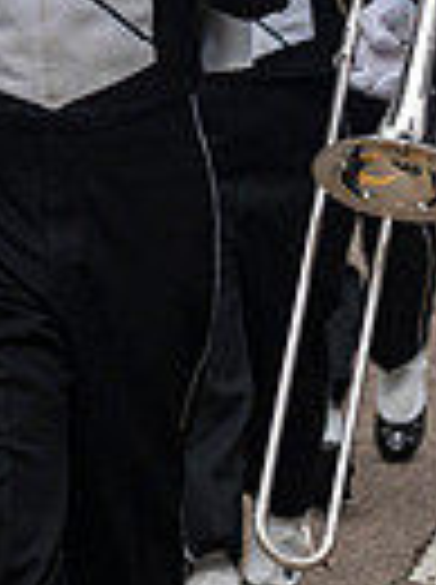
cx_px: 1146
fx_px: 6521
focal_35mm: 387
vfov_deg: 5.1
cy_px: -117
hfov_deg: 3.8
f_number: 2.8
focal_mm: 90
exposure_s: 1/8000
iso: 400
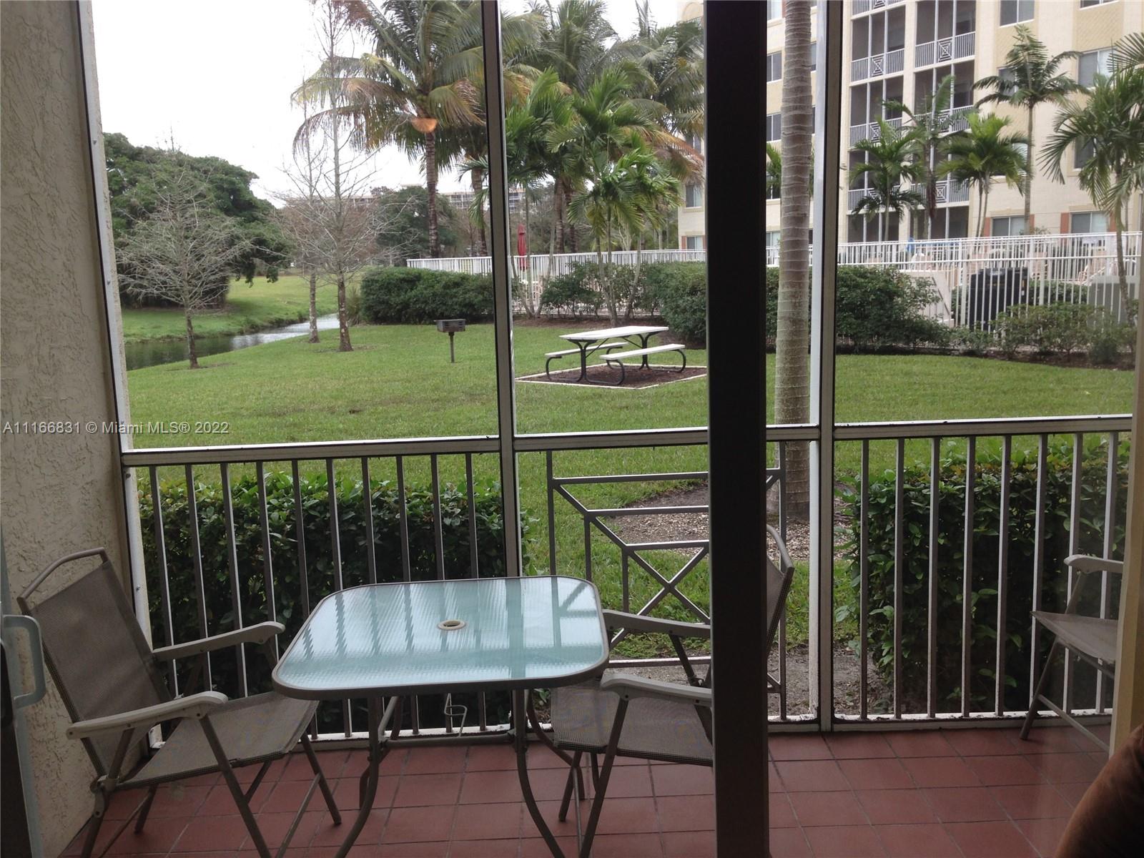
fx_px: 1091
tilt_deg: -9.5
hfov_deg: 55.4
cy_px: 429
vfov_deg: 42.9
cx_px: 572
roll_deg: +1.1
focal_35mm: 33
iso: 50
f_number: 2.4
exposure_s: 1/189
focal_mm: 4.12
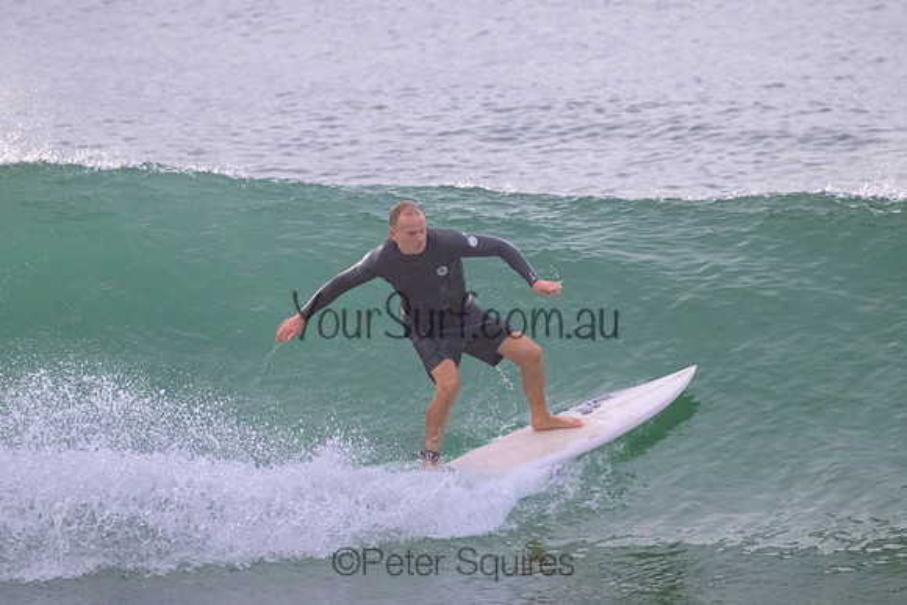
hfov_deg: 2.2
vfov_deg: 1.4
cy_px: 272
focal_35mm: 958
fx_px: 24137
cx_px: 485
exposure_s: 1/1600
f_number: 11
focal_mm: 800
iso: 6400
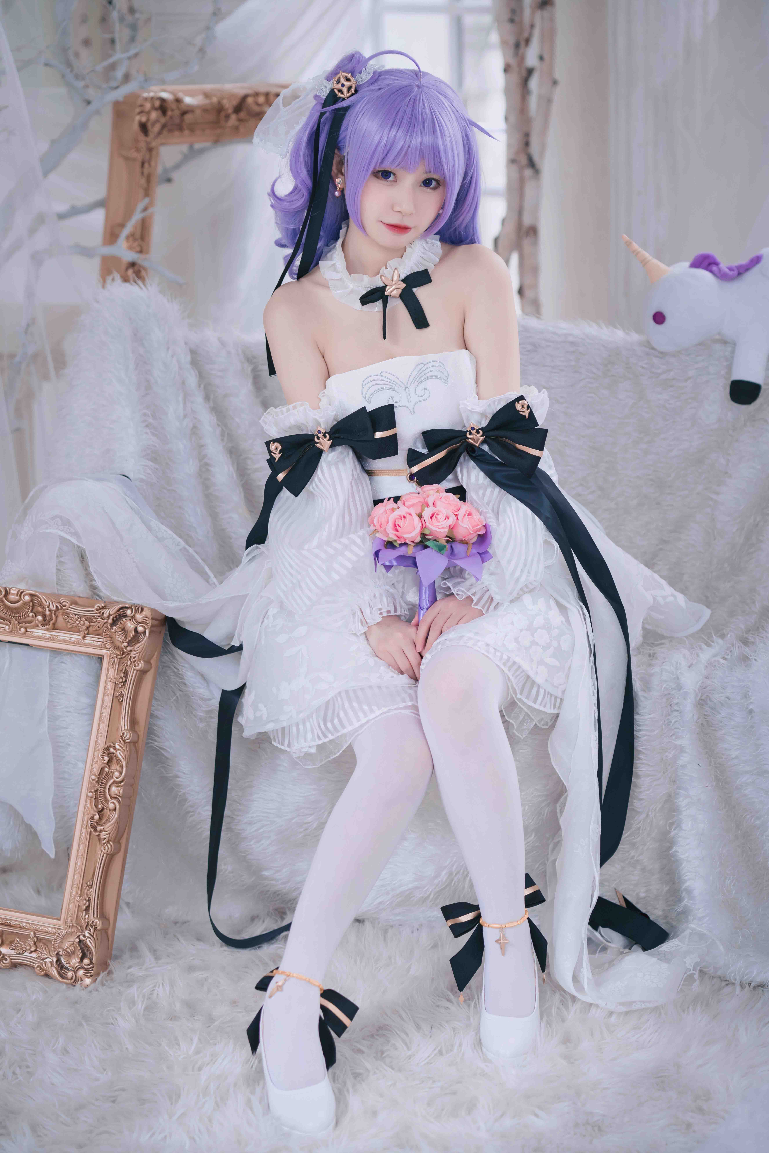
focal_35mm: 85
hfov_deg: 16.1
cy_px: 576
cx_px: 384
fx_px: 2722
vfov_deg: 23.9
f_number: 2.2
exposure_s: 1/125
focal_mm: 85
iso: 320
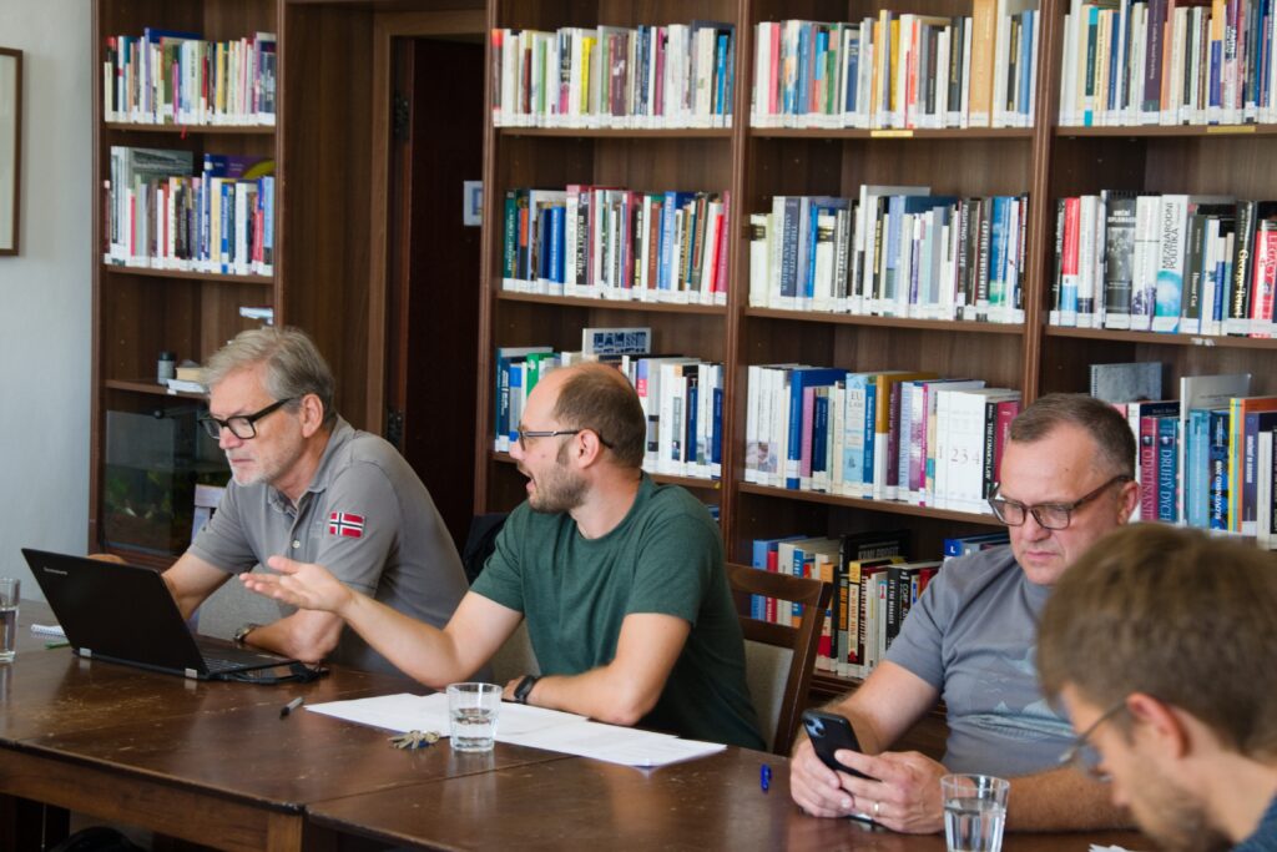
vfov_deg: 18.9
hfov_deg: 28.1
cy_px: 426
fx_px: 2554
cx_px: 638
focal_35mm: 72
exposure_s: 1/30
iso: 400
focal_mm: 48
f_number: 4.8
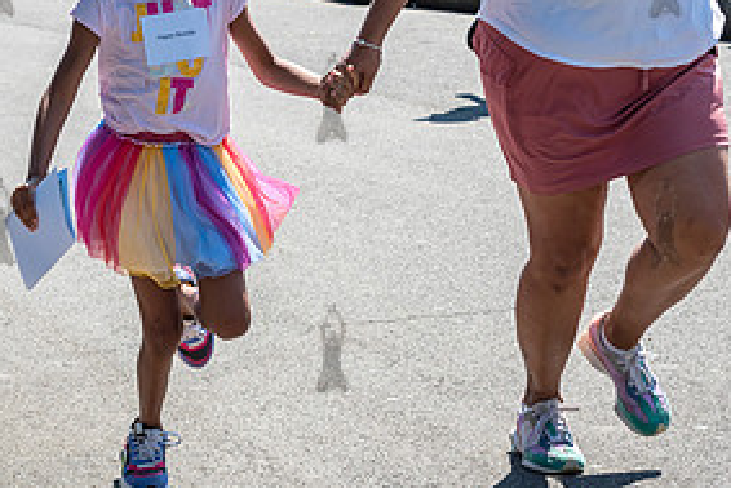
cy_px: 97
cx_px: 331
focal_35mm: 127
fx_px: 2580
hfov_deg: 16.1
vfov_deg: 10.8
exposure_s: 1/640
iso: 200
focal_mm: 62
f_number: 6.3
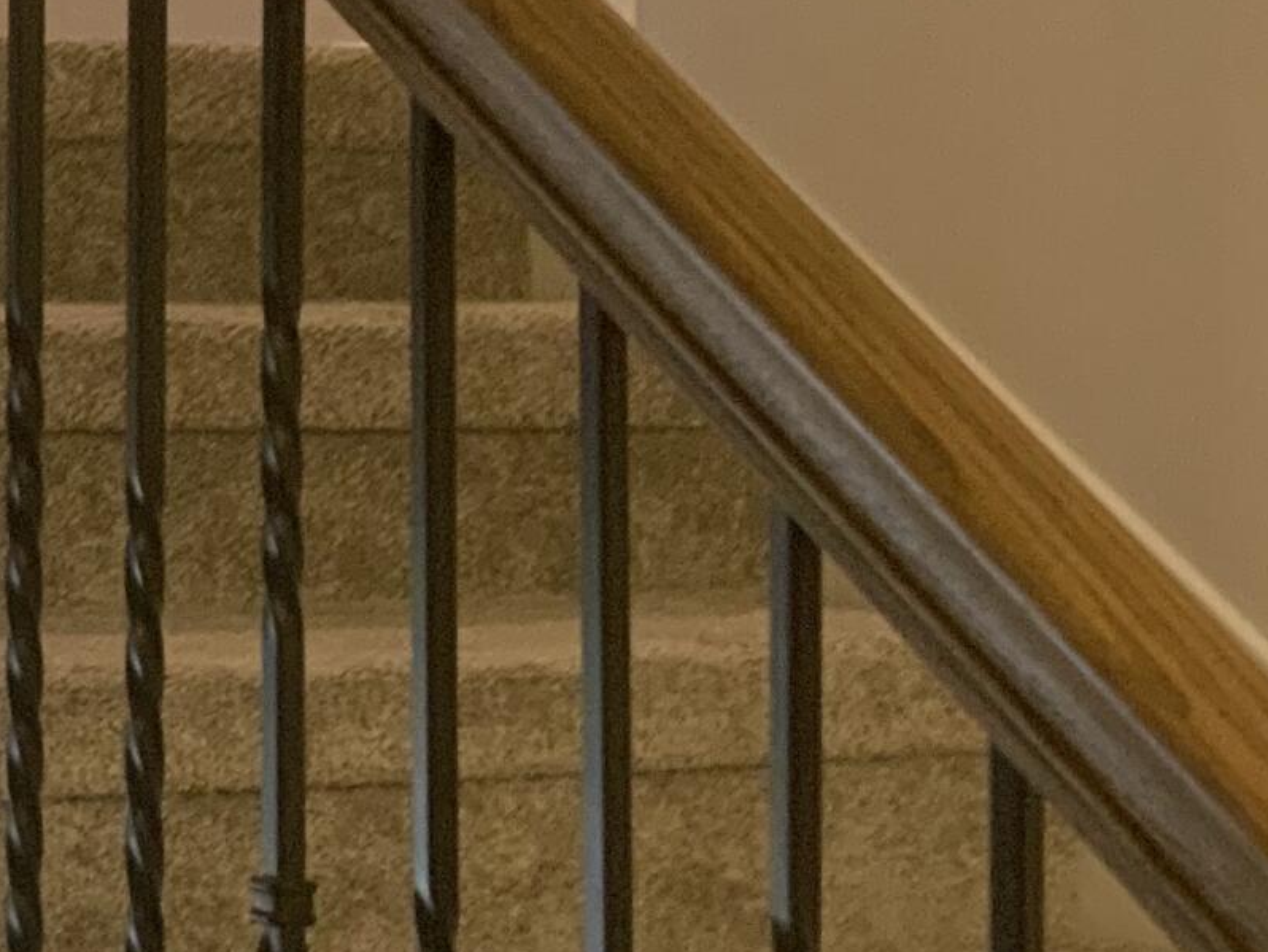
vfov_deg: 13.5
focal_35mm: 109
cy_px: 65
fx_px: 3994
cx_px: -632
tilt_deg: +3.5
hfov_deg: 16.4
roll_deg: -0.6
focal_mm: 3
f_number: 1.8
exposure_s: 1/60
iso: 200
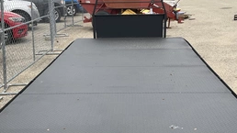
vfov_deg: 24.4
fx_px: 308
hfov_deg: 42.1
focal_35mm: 49
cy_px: 82
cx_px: 125
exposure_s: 1/286
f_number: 1.8
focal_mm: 3
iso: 25
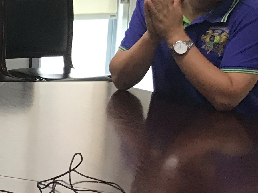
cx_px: -290
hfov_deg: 13.2
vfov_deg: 11.8
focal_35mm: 125
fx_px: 932
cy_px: 43
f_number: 1.8
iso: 40
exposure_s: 1/33
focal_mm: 3.99
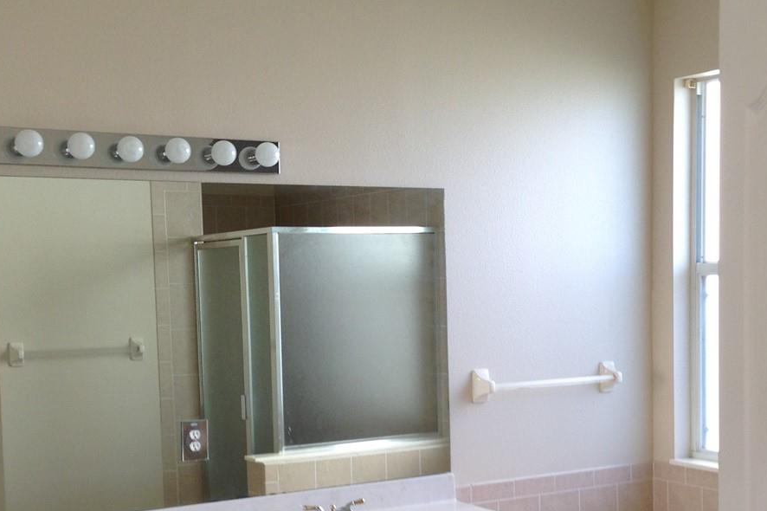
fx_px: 1320
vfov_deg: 21.7
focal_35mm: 62
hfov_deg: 32.3
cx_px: 474
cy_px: 380
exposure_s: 1/60
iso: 50
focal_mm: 4.13
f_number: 2.4
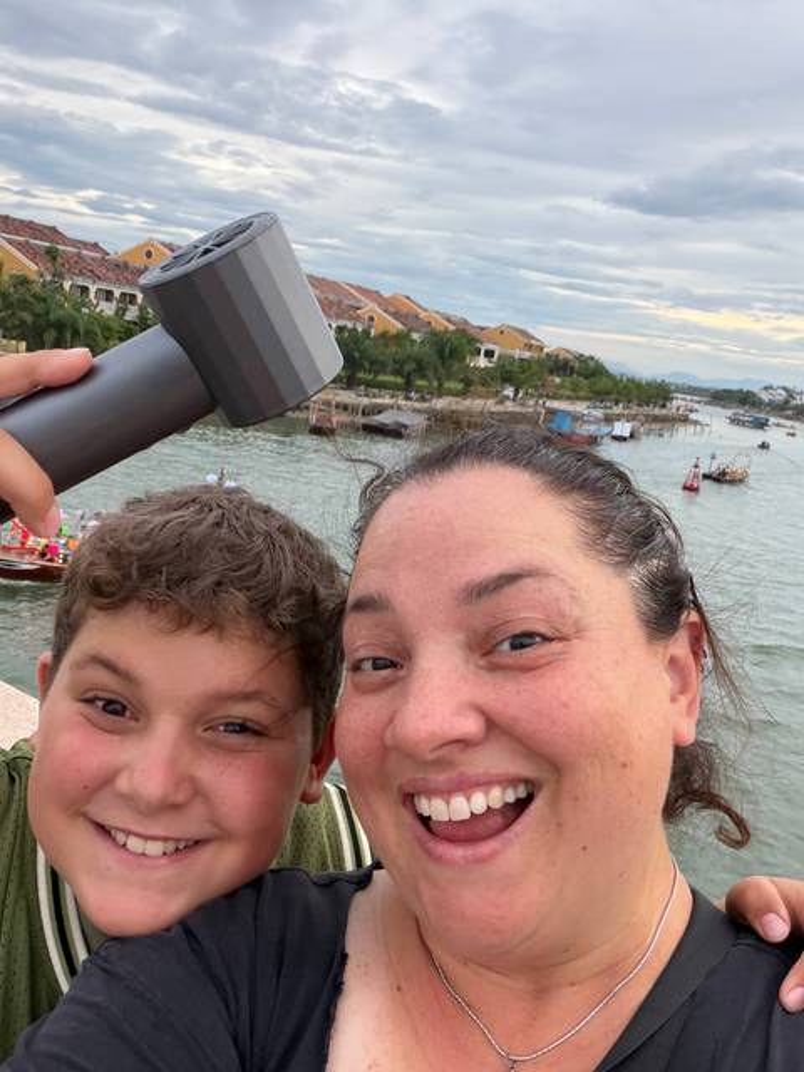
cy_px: 536
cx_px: 402
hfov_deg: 46.8
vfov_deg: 60.0
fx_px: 929
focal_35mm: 30
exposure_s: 1/103
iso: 80
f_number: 1.9
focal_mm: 2.71
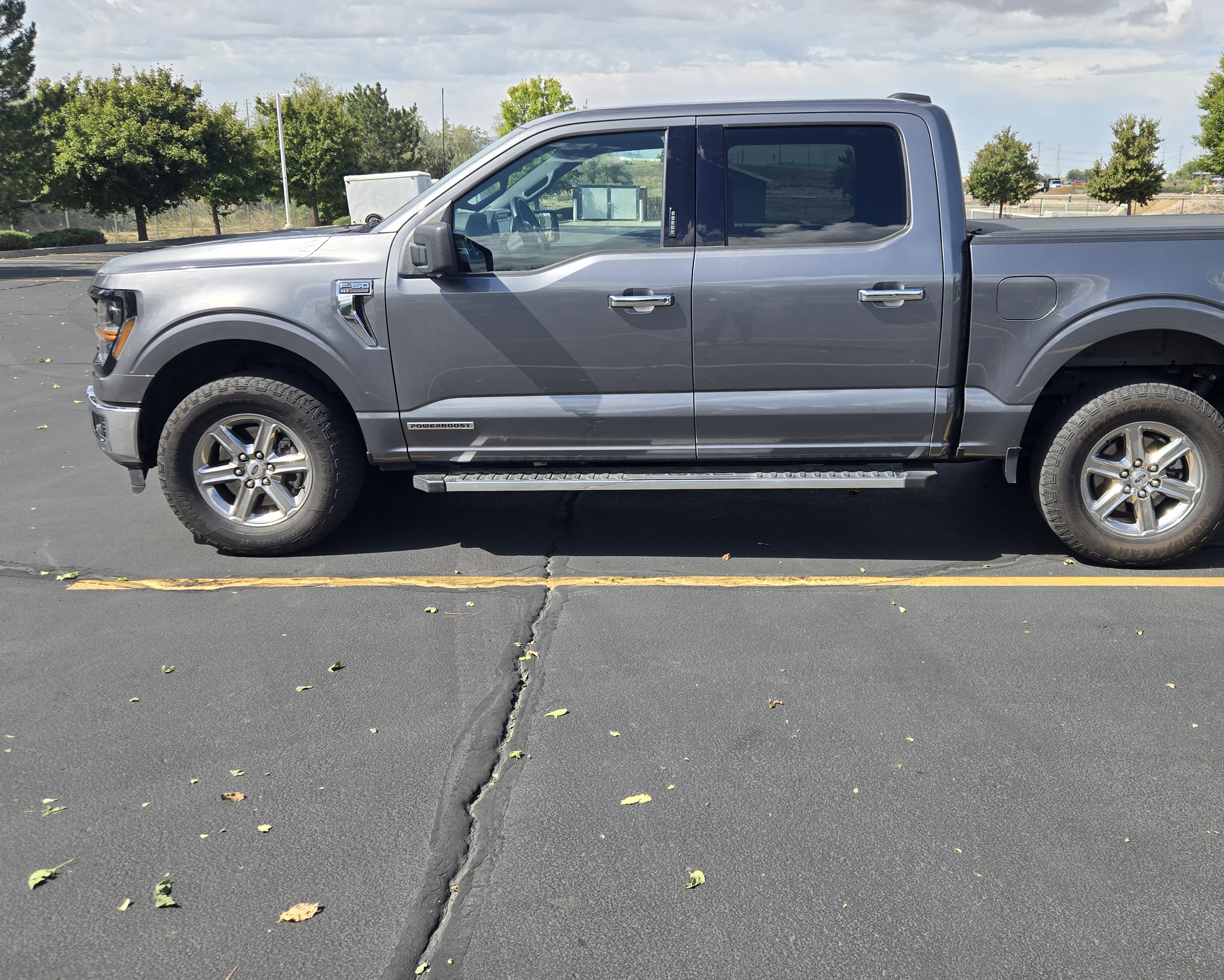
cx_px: 712
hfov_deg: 58.4
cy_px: 439
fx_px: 1087
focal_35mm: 30
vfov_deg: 48.4
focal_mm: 5.4
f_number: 1.8
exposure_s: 1/1472
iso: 25
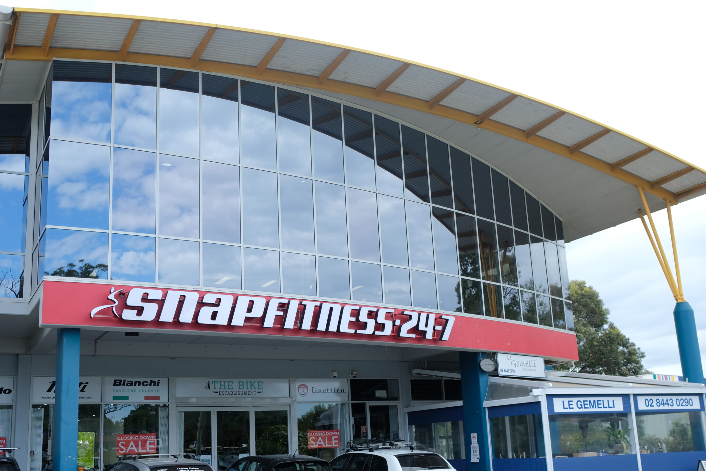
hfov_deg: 47.3
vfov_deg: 32.6
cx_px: 307
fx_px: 804
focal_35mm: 41
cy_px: 270
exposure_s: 1/500
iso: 200
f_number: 3.6
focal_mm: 23
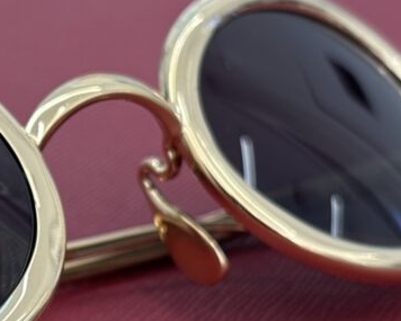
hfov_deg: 11.2
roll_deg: -8.1
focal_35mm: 171
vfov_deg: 9.0
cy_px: 186
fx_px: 2030
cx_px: -2
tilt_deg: -20.9
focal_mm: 5.96
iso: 32
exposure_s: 1/50
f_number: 1.6
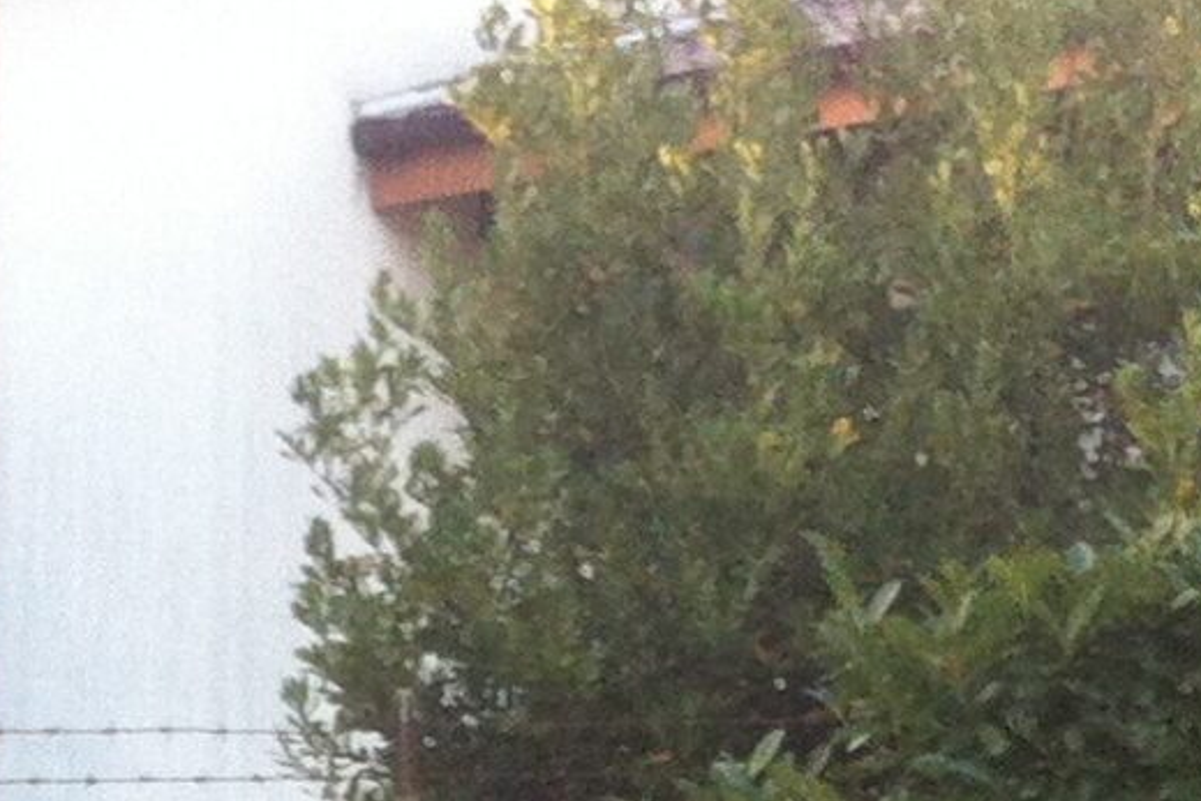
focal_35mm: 179
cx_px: -97
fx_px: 5973
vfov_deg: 7.1
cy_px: 2050
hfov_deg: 11.3
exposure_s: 1/120
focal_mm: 3.85
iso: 125
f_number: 2.8
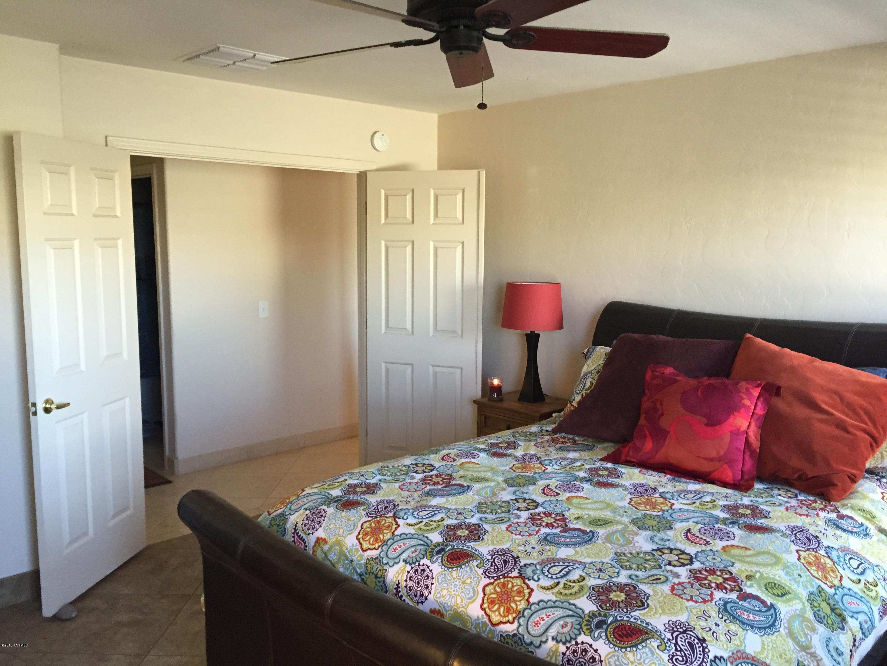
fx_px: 743
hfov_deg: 61.7
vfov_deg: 48.2
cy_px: 333
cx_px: 444
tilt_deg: -7.6
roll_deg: -0.1
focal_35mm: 29
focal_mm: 4.15
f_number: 2.2
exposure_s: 1/30
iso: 125
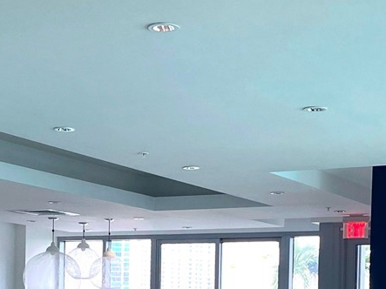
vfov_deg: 15.2
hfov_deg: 20.9
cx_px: 172
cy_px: 346
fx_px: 1048
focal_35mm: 94
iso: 100
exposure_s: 1/120
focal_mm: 4.25
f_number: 1.8
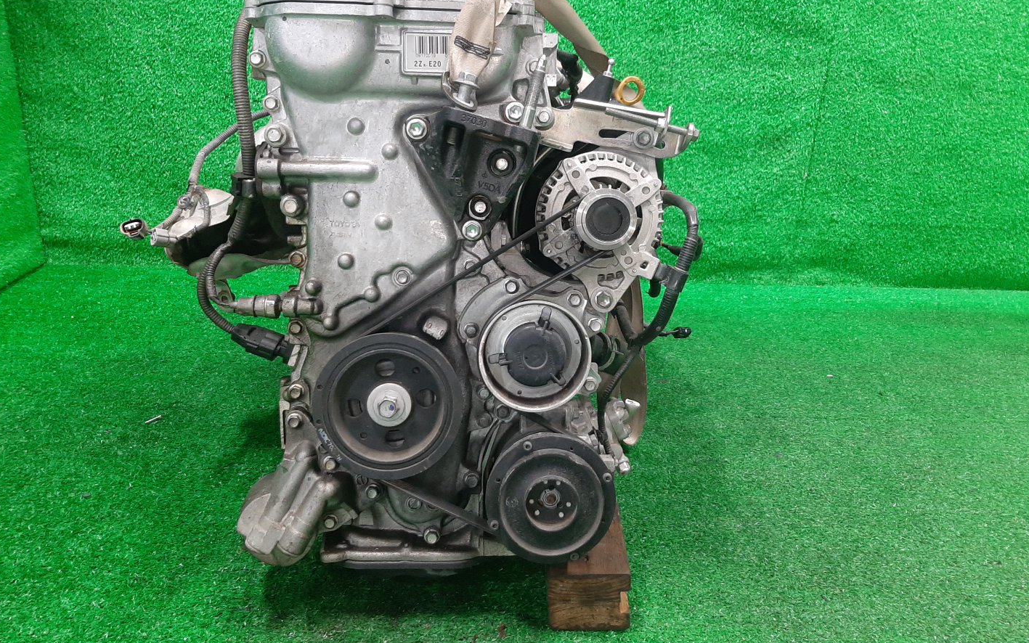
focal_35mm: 28
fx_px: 785
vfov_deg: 44.4
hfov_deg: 66.5
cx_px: 513
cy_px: 278
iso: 194
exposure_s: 1/50
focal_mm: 3.93
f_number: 1.7
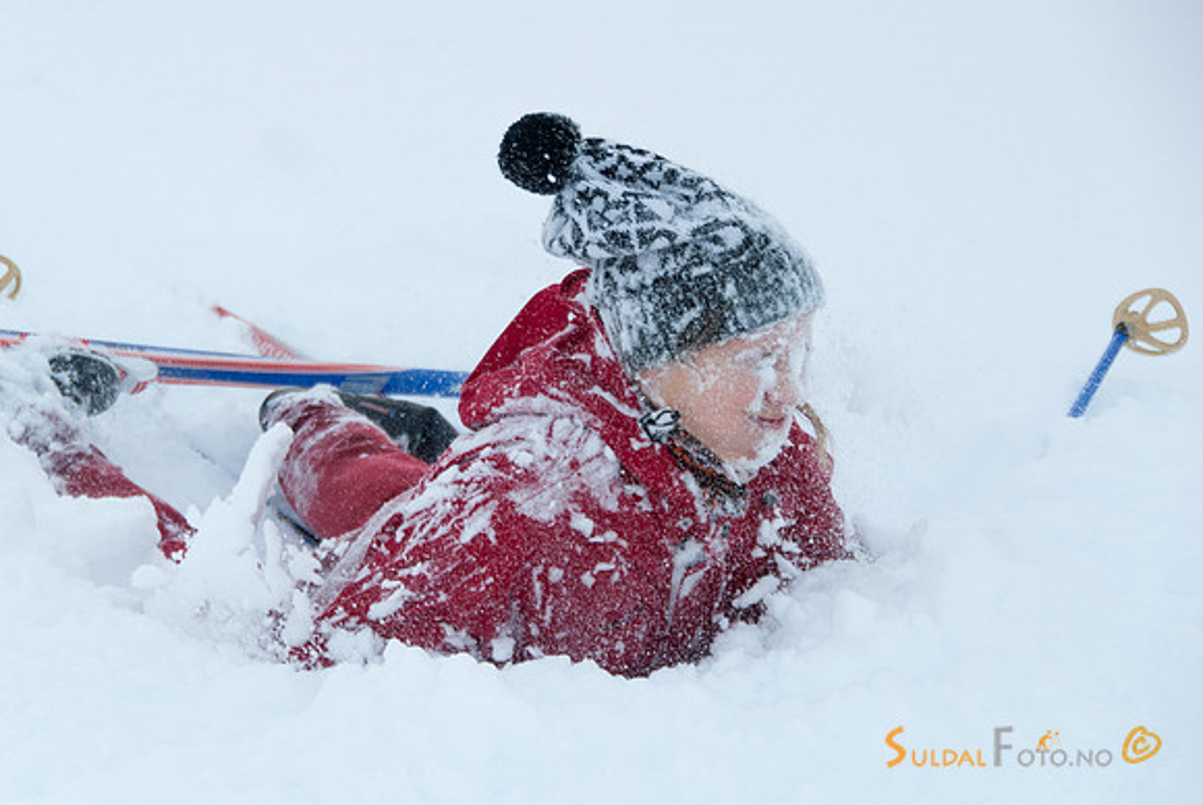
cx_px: 531
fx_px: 4205
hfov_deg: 16.3
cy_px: 355
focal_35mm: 126
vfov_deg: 10.9
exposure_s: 1/1500
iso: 400
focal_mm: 75
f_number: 5
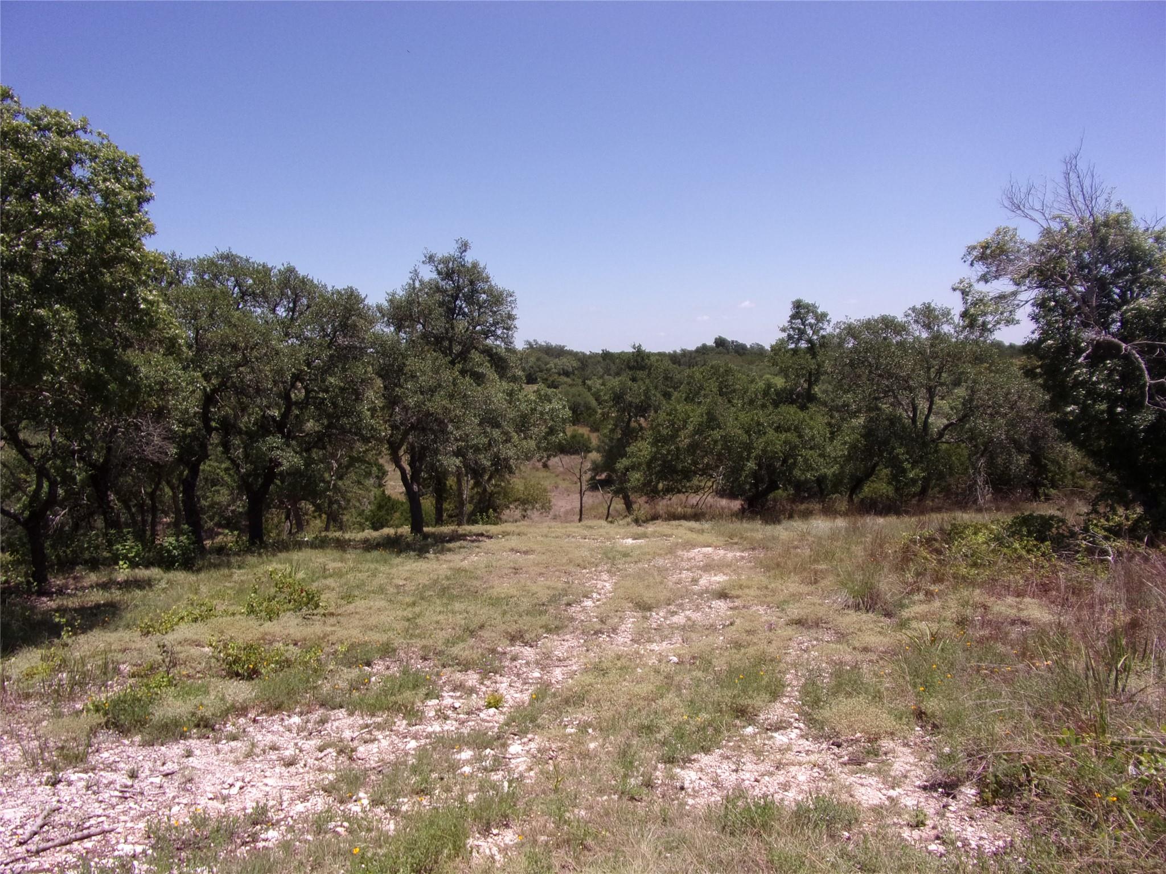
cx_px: 583
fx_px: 808
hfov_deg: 71.6
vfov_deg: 56.8
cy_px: 437
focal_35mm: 24
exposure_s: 1/1100
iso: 80
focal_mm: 4.3
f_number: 3.3
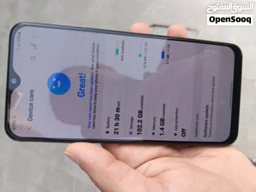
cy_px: 96
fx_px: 170
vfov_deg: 58.9
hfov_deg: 73.9
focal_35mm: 23
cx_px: 128
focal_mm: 4.11
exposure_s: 1/66.7
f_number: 1.6
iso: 71
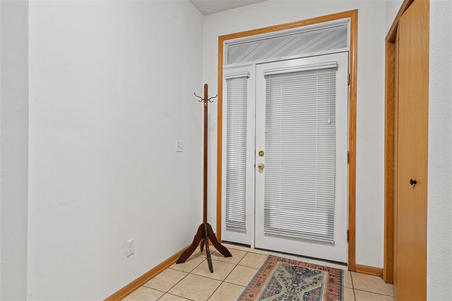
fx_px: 239
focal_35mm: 19
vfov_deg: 64.5
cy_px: 150
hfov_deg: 86.9
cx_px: 226
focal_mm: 19
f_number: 8
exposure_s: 1/3
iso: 800
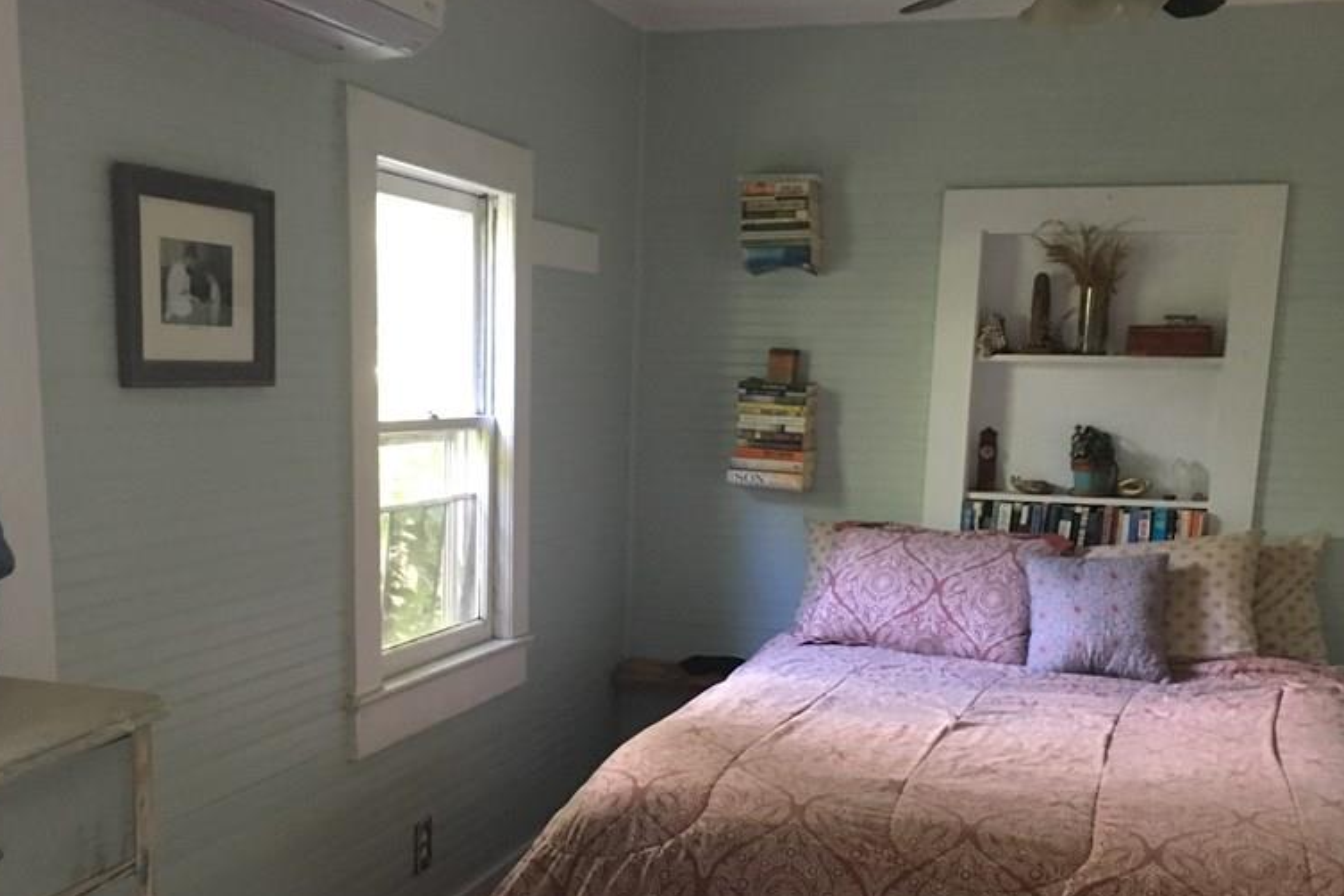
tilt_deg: -11.4
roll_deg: -1.3
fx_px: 1531
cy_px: 664
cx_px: 660
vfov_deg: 32.1
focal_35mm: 41
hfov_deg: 47.4
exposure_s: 1/15
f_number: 2.2
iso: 250
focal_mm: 4.15
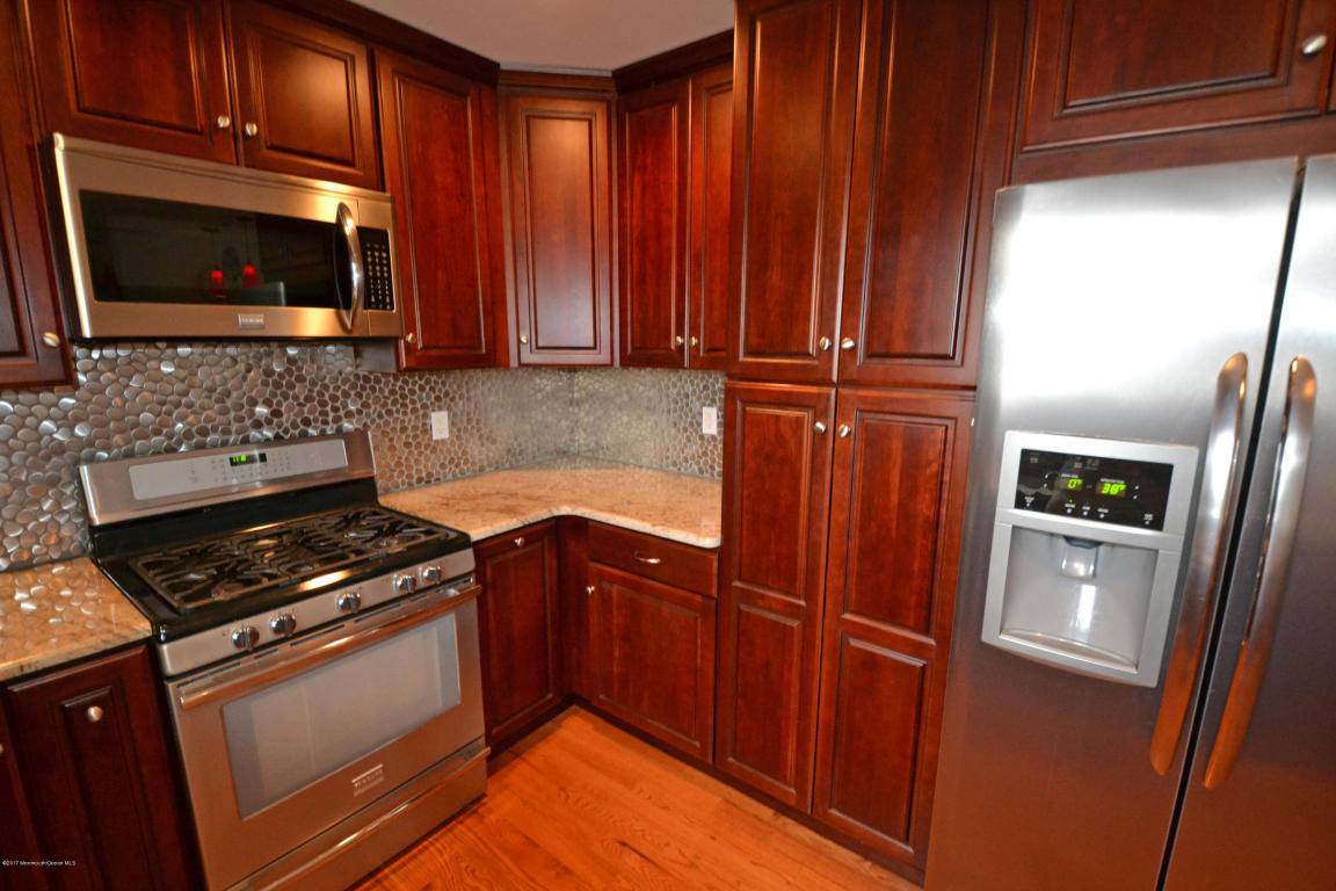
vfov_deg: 77.3
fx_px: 557
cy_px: 446
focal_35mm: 15
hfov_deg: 100.4
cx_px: 668
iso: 1800
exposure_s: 1/60
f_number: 3.5
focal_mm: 10
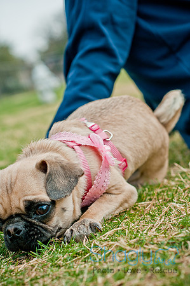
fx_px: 595
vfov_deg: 27.0
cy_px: 143
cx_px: 95
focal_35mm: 75
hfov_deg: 18.1
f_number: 3.2
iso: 200
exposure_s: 1/1600
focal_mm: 50
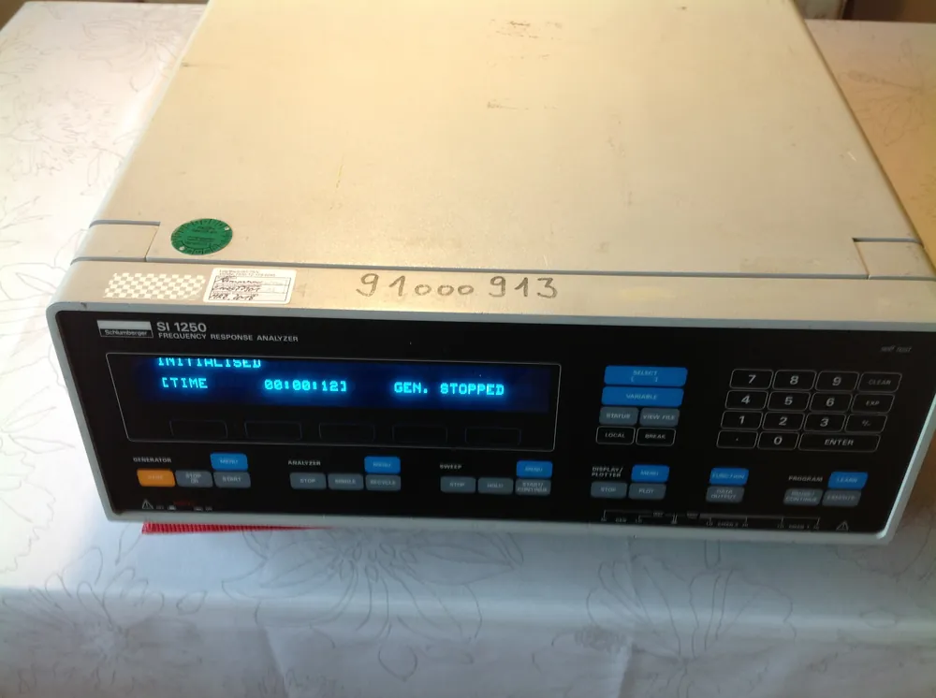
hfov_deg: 52.7
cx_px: 468
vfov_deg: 40.6
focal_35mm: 35
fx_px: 945
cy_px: 349
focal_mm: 4.28
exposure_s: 1/15
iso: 80
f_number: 2.4
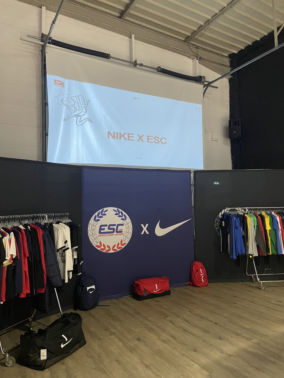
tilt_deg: +2.3
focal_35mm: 26
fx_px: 284
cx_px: 142
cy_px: 189
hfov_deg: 53.1
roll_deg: +1.5
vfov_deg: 67.3
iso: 500
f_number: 1.6
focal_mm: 4.2
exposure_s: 1/40
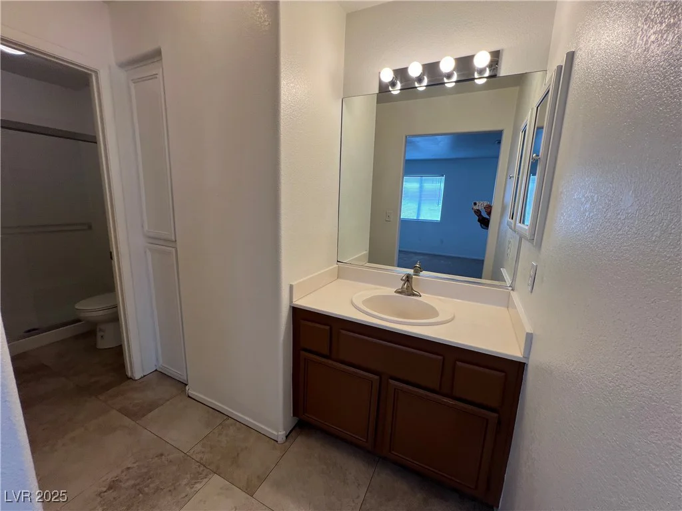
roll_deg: -2.0
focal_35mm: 13
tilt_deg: -12.8
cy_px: 256
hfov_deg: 106.2
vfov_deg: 89.9
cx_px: 341
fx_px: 256
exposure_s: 1/120
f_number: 1.8
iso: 50
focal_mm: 1.57
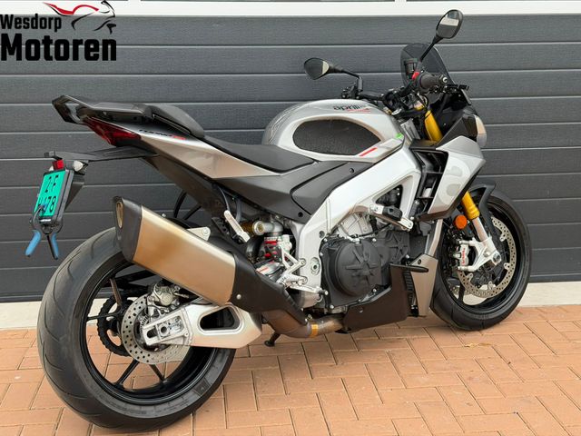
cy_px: 218
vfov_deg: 30.3
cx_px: 290
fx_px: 806
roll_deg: +0.7
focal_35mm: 48
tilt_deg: -12.0
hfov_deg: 39.7
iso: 100
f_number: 1.78
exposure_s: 1/1100
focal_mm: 6.76
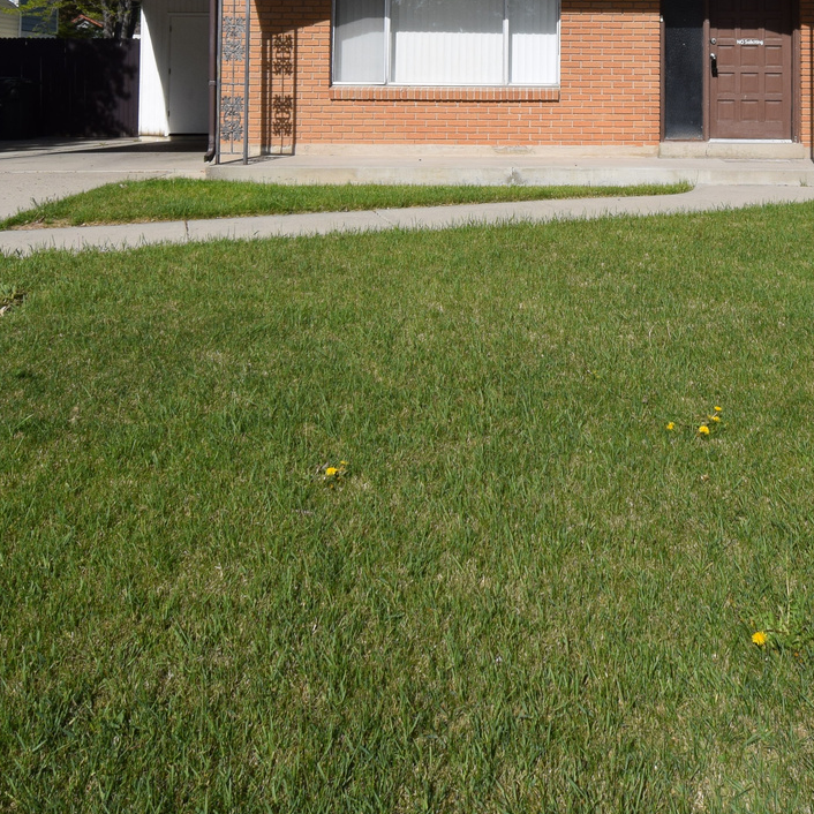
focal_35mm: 37
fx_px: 984
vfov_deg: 40.5
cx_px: 555
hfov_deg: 44.2
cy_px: 41
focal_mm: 10
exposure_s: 1/500
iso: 200
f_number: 11
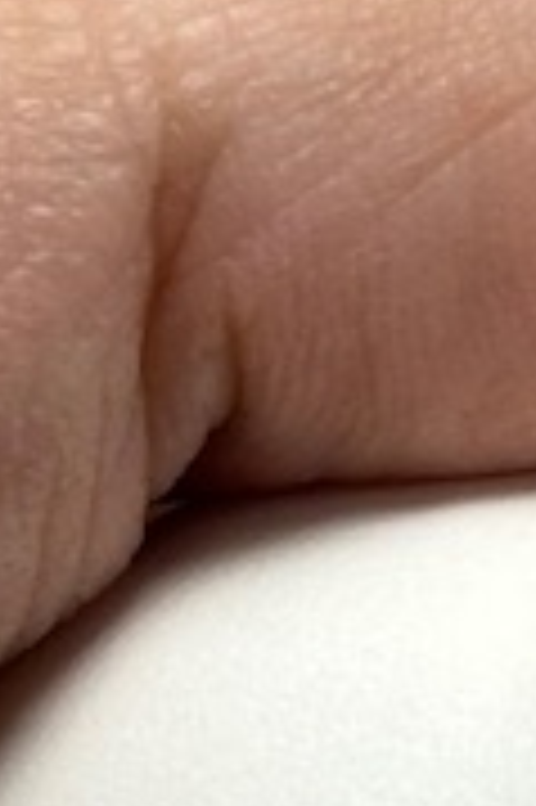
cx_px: 1833
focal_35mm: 357
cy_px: -212
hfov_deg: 3.7
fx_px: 7988
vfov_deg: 5.7
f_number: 1.78
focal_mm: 6.86
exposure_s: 1/100
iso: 64
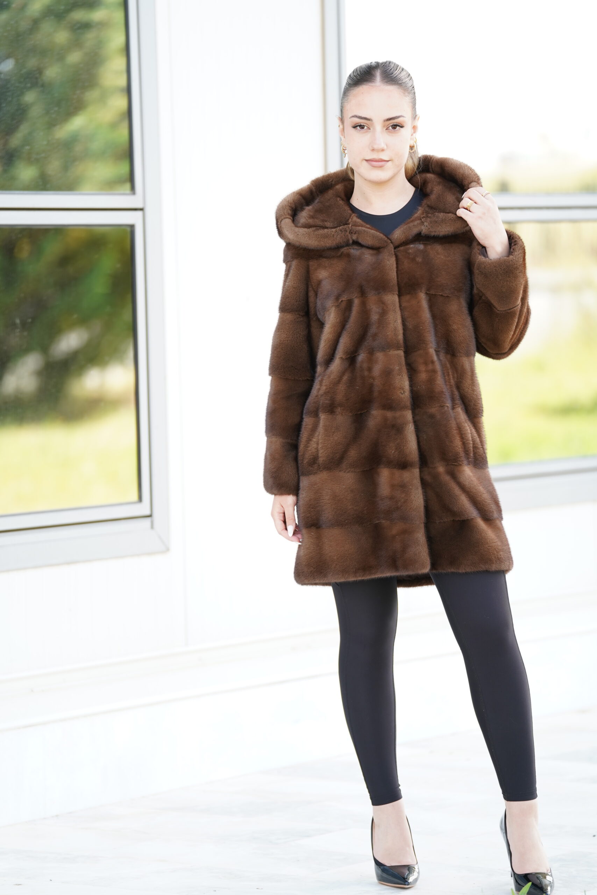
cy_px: 448
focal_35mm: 154
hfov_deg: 8.9
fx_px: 3830
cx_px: 298
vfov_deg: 13.3
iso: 250
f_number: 2.8
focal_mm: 154
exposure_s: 1/250
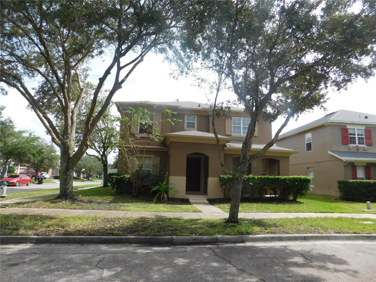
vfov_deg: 58.9
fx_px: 250
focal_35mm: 23
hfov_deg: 73.9
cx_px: 188
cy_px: 141
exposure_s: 1/1250
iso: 125
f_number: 3
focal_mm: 4
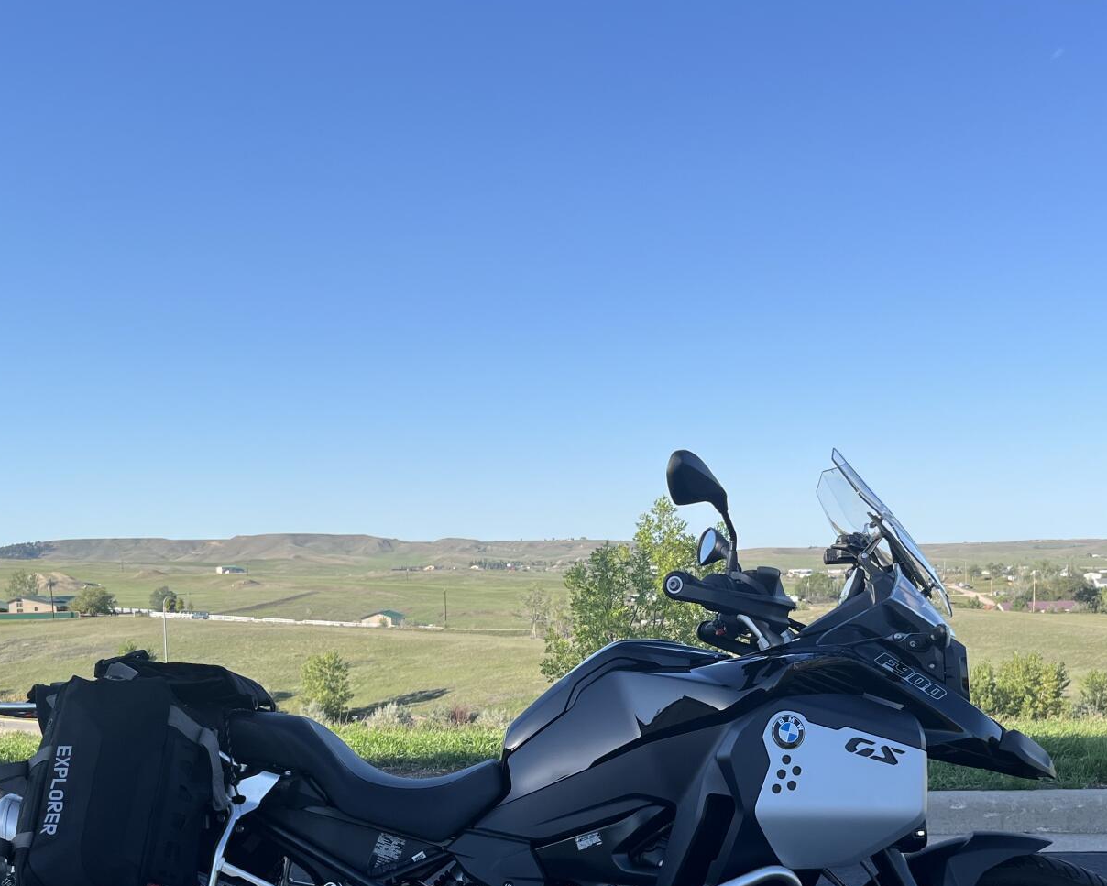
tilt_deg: -6.0
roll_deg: +1.8
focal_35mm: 42
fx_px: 1376
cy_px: 662
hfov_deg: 43.7
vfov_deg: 34.9
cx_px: 625
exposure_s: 1/2410
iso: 50
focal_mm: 5.1
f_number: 1.6
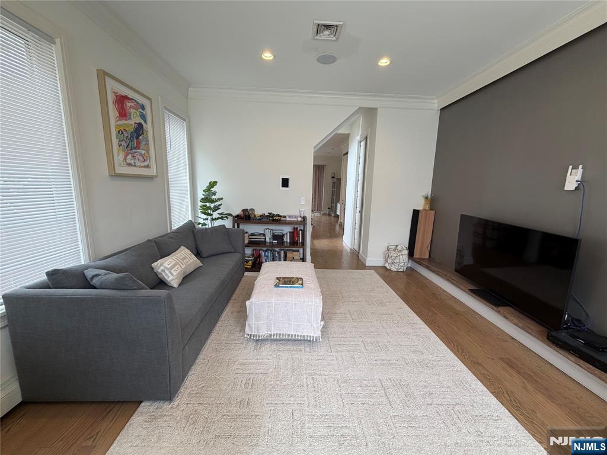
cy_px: 228
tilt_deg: -10.1
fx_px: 245
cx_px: 304
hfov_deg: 102.1
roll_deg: -1.0
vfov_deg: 85.7
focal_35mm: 14
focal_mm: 2.22
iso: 125
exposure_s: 1/120
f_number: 2.2
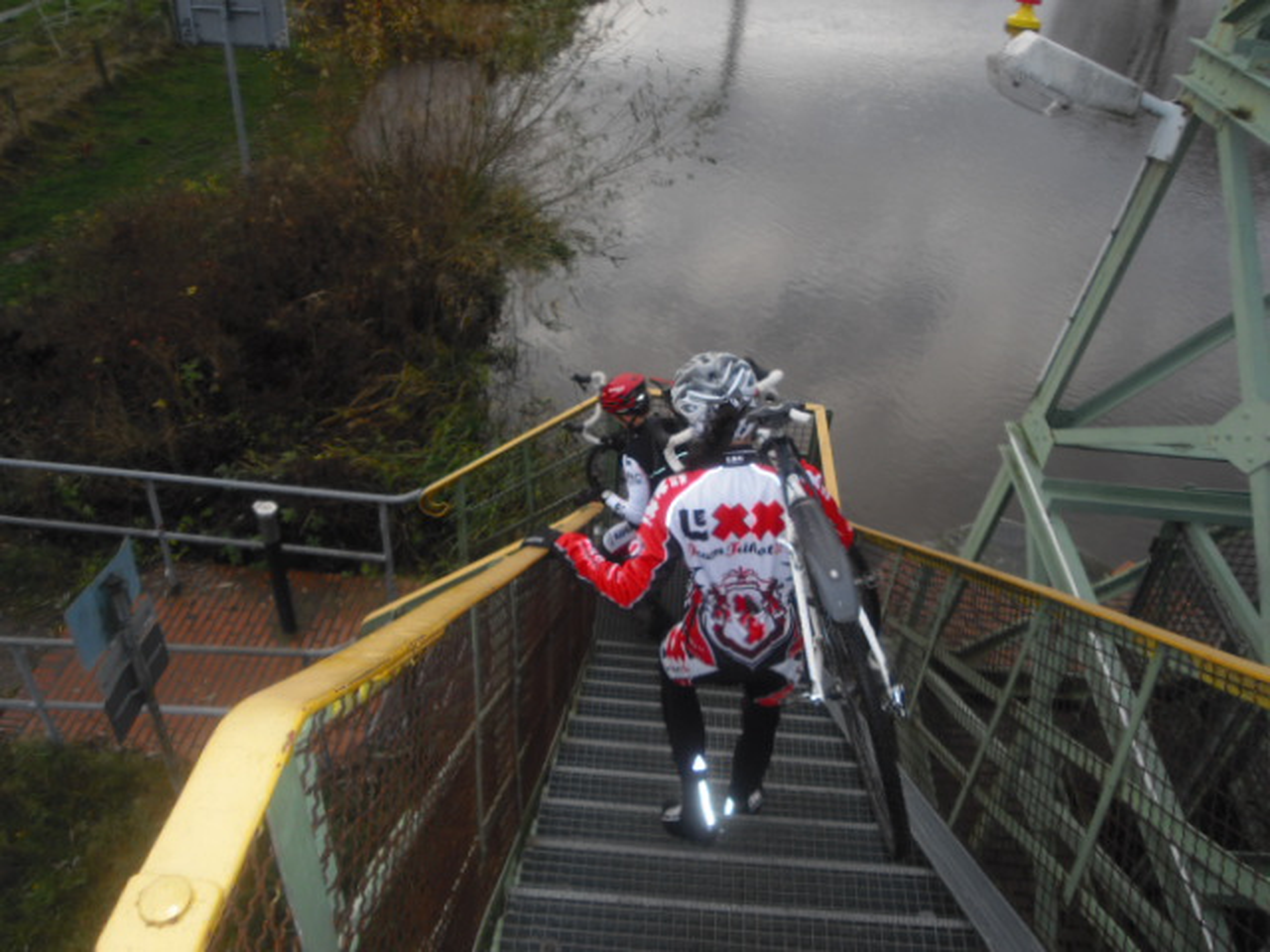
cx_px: 635
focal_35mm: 28
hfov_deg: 63.4
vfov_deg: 49.7
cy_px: 476
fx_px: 1027
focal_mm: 4.65
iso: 64
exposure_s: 1/250
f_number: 2.6
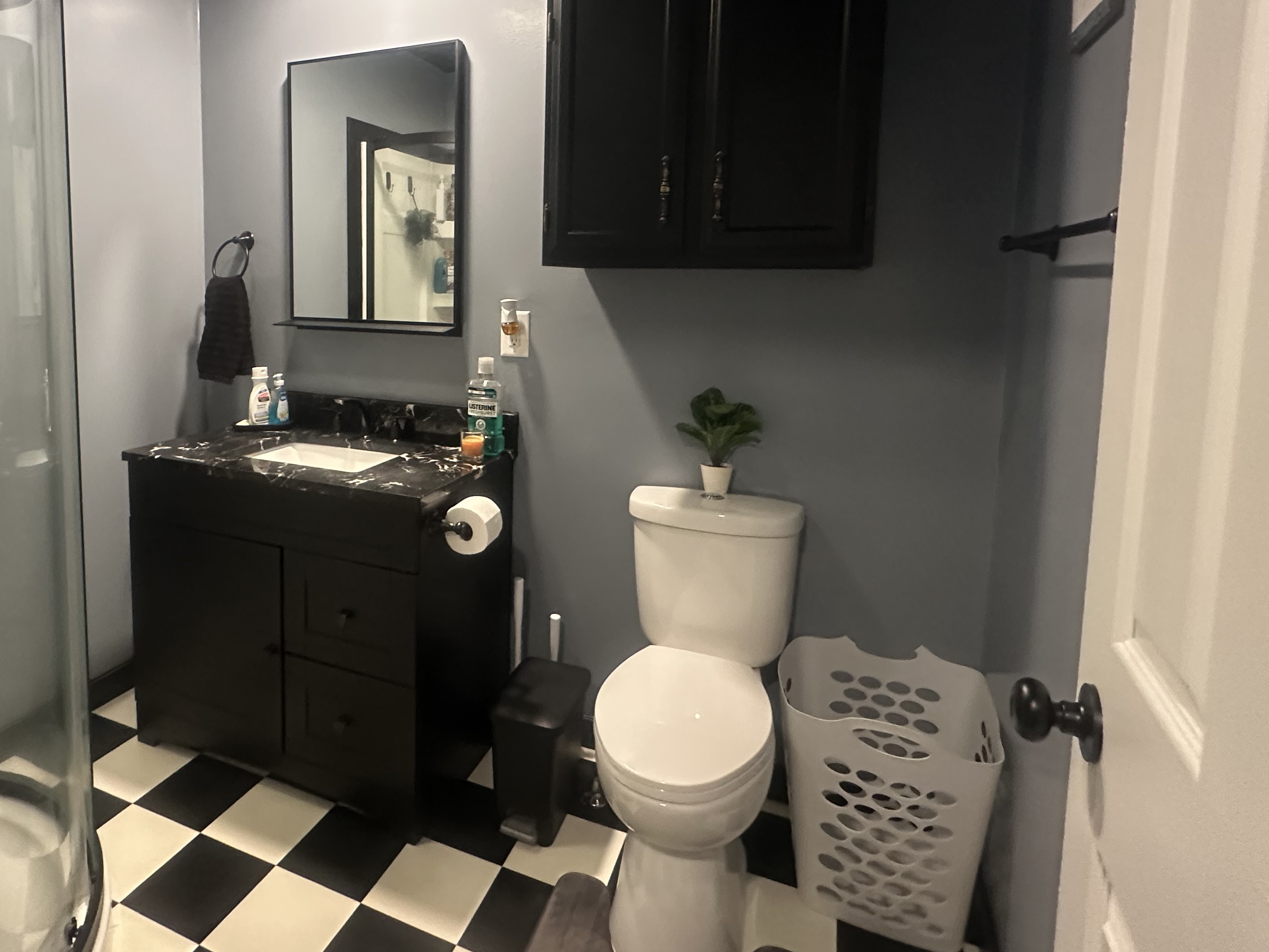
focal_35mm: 21
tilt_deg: -5.6
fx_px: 770
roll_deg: -0.5
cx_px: 478
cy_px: 354
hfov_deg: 77.6
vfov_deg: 62.5
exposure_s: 1/60
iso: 800
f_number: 2.2
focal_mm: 2.22
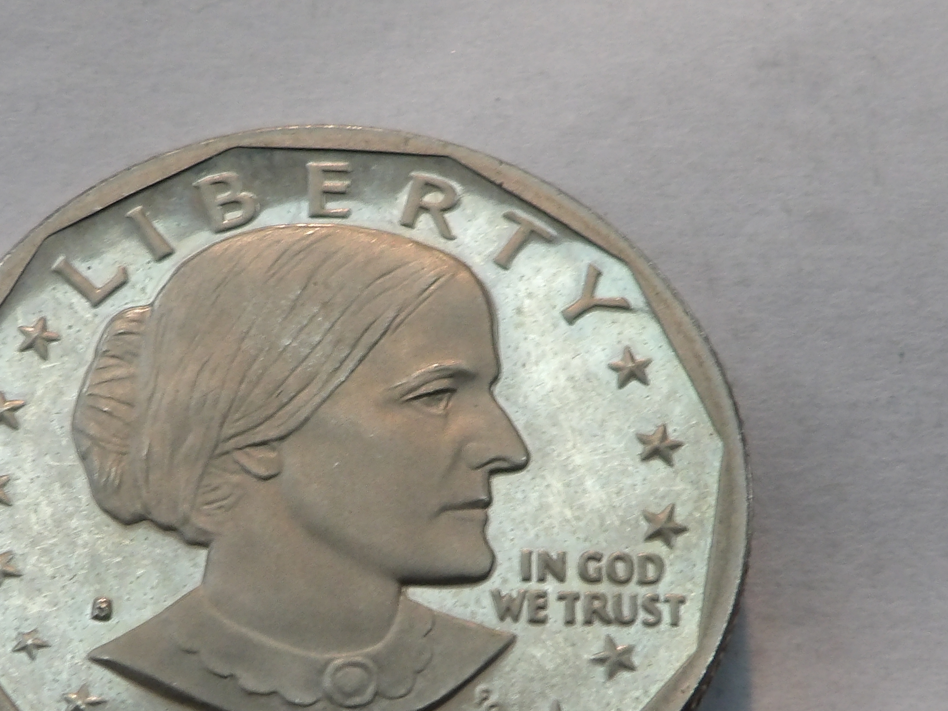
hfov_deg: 19.8
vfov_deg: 14.9
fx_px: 2711
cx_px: 345
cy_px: 484
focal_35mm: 99
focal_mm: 7.6
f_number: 4.9
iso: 190
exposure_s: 1/30
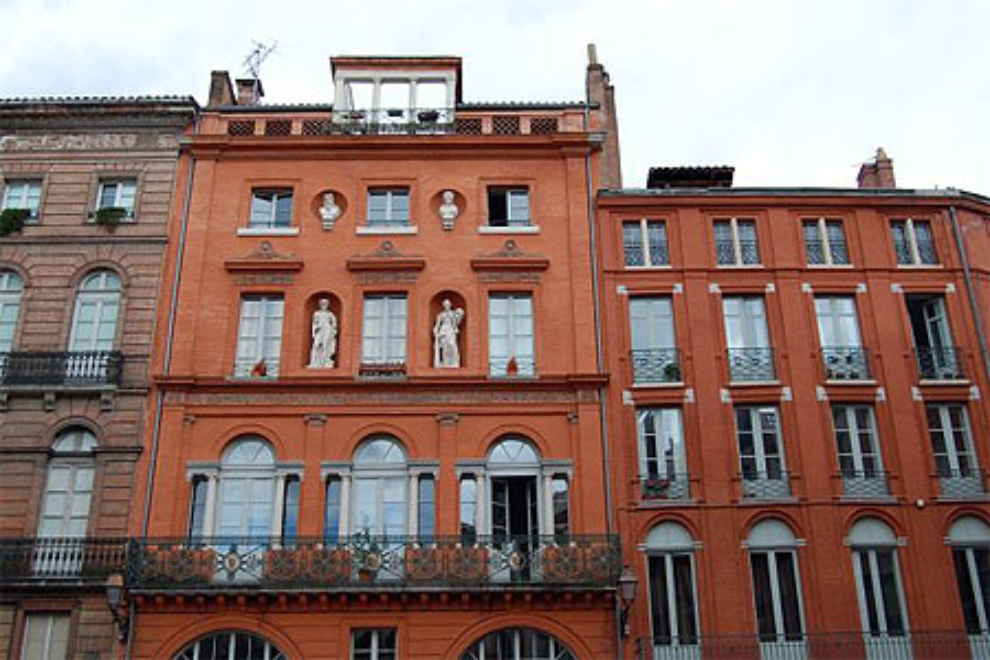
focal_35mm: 36
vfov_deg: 36.9
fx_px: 990
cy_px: 330
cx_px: 495
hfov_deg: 53.1
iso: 200
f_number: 6.3
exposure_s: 1/160
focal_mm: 24
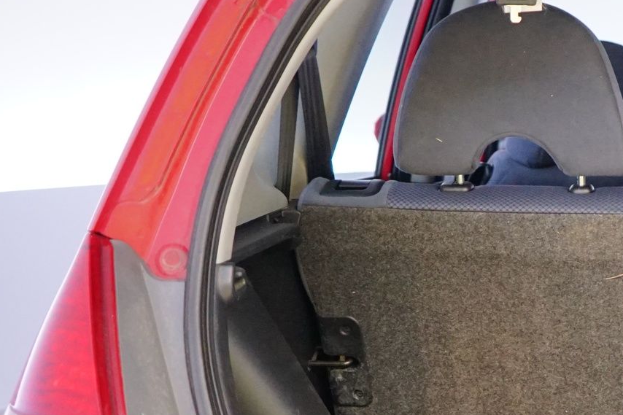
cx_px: 787
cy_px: 332
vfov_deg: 16.5
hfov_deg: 22.4
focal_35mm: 82
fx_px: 1419
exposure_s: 1/60
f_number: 3.5
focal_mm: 28
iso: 2500
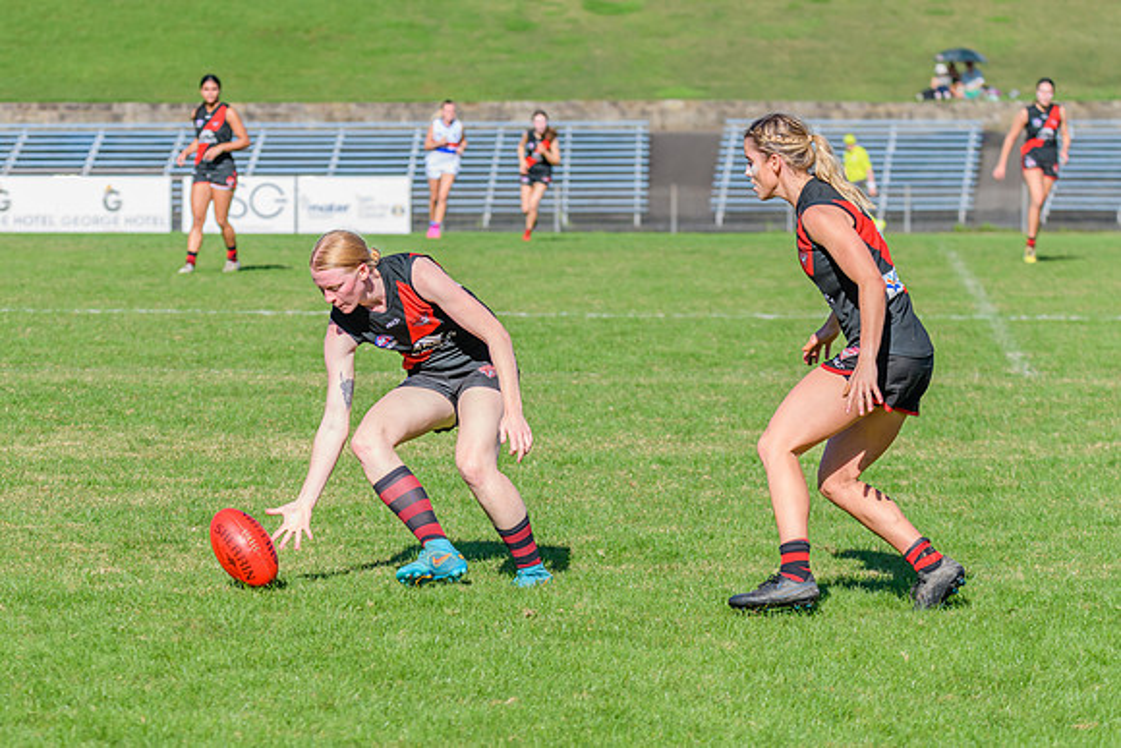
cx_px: 419
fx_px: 5981
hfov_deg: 10.7
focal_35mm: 192
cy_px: 372
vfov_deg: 7.2
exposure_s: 1/1600
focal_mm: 150
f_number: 8
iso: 640
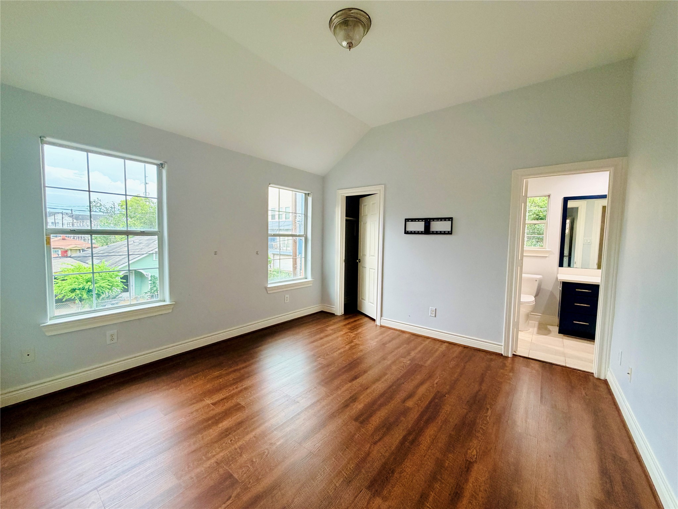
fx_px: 274
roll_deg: -0.7
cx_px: 339
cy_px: 254
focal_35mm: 14
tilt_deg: -4.4
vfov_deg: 85.7
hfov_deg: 102.1
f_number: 2.2
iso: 250
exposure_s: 1/60
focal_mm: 2.22
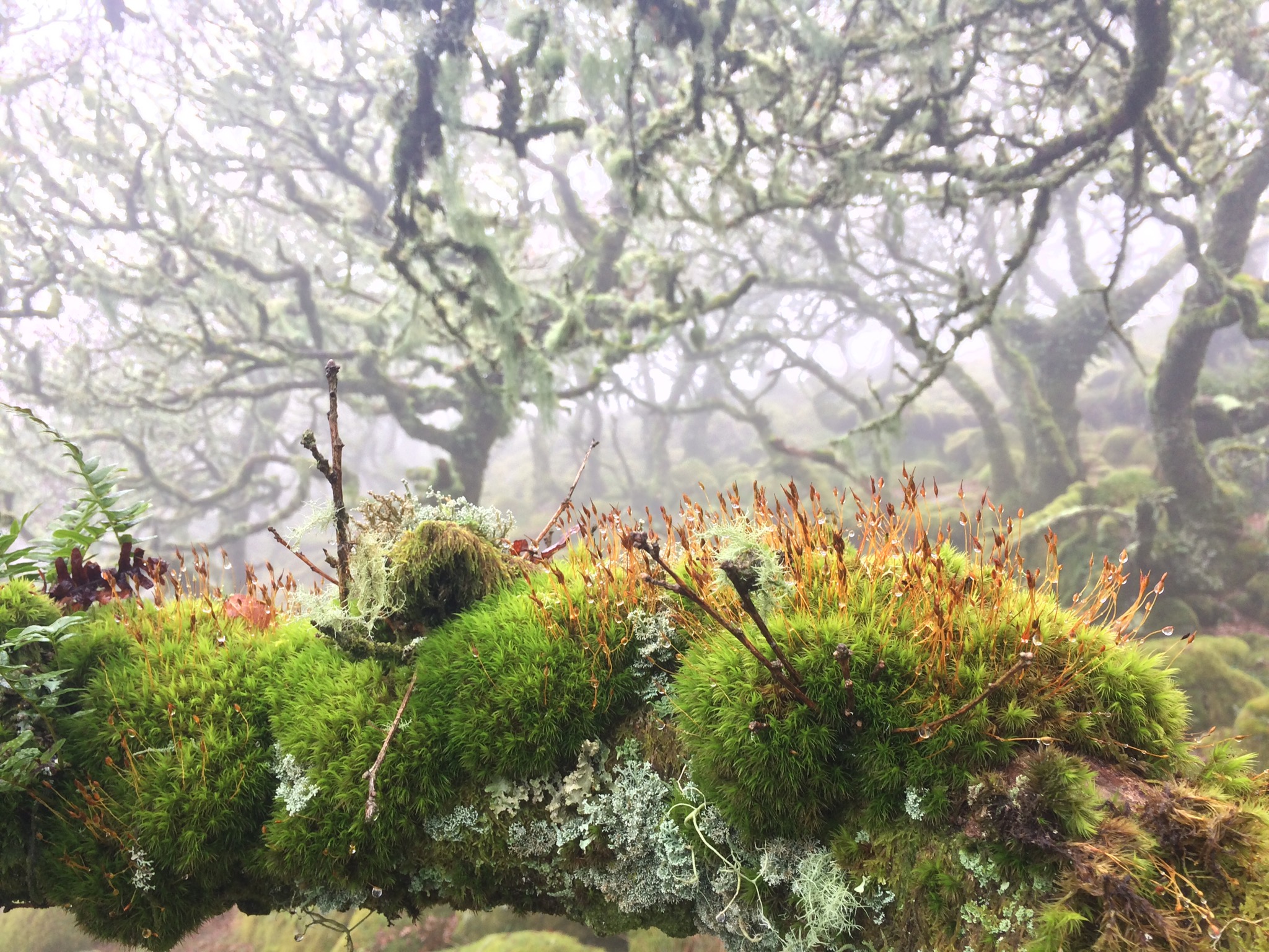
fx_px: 1063
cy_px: 476
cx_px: 634
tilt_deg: -0.8
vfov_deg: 48.2
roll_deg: -2.0
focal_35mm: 29
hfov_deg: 61.7
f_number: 2.2
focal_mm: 4.15
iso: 50
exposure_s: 1/33
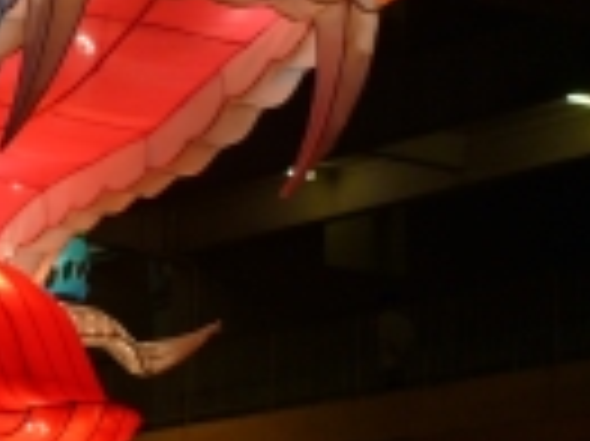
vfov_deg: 7.3
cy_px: 63
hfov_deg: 9.7
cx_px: -140
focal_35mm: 202
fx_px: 3440
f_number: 3.2
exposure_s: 1/60
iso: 100
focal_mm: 12.6
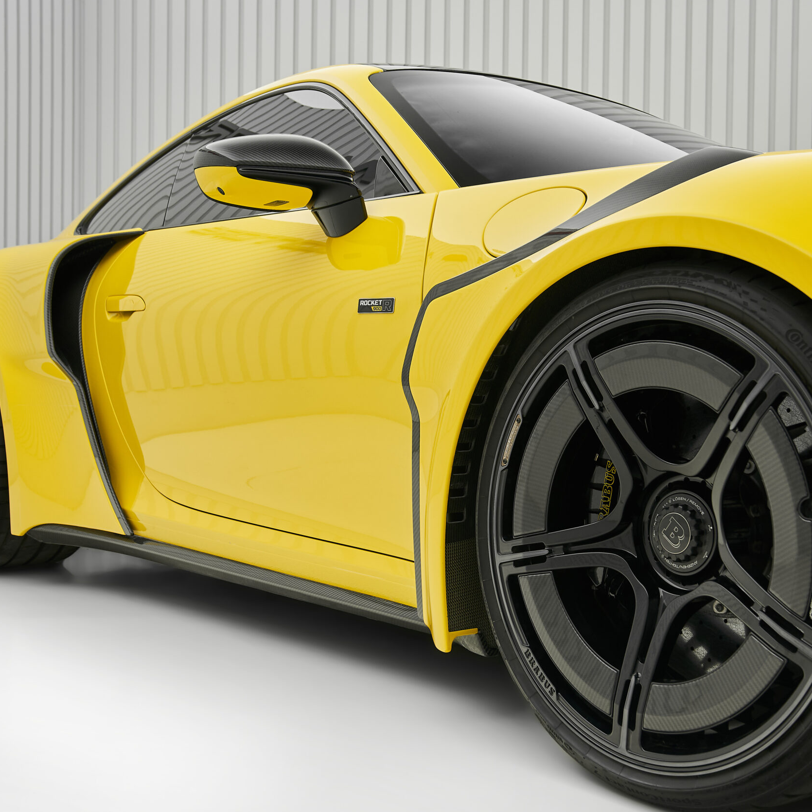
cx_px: 519
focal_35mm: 43
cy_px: 409
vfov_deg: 39.2
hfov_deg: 38.9
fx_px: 1141
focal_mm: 33
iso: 400
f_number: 7.1
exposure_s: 1/30
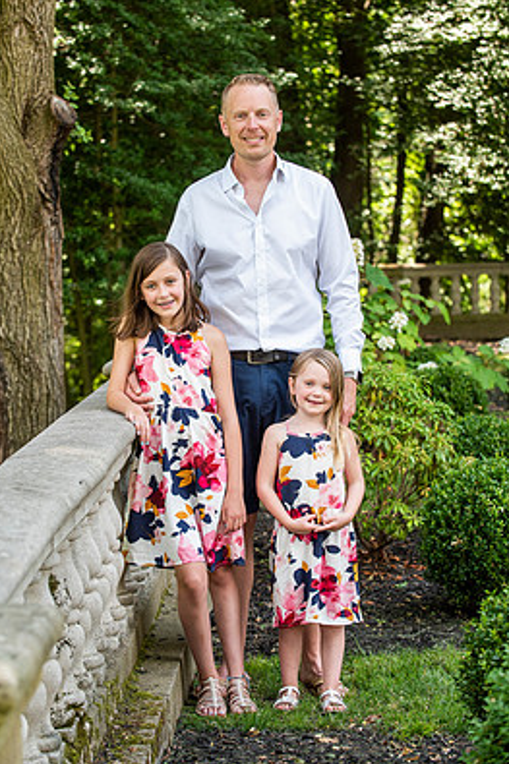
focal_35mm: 98
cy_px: 358
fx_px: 2080
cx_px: 221
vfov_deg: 20.8
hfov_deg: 13.9
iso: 800
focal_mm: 86
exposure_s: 1/400
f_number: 5
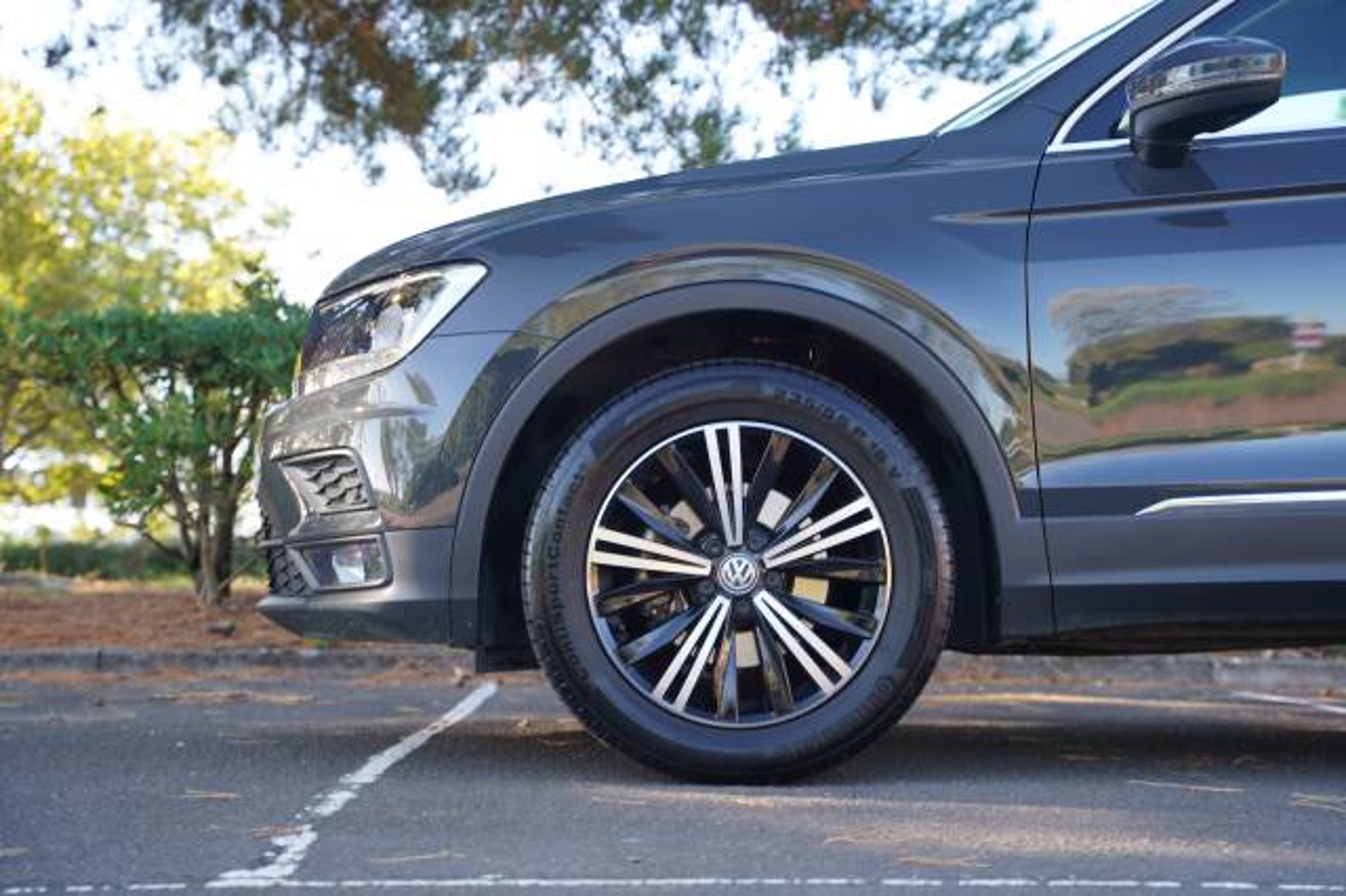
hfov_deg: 34.3
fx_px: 2179
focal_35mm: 58
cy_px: 448
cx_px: 673
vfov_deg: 23.2
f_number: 4
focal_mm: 58.3
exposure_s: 1/60
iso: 200
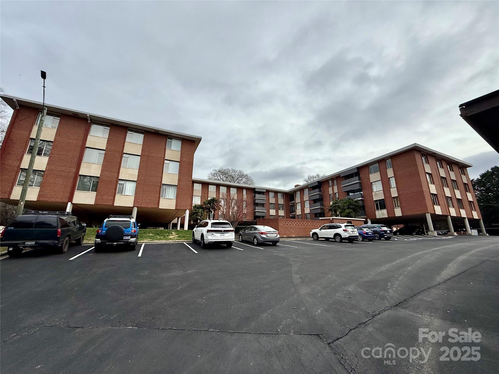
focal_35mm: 14
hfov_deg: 102.1
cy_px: 187
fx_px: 202
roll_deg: -0.5
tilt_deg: +16.0
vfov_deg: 85.7
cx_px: 250
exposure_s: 1/2717
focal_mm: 2.22
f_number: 2.2
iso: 50
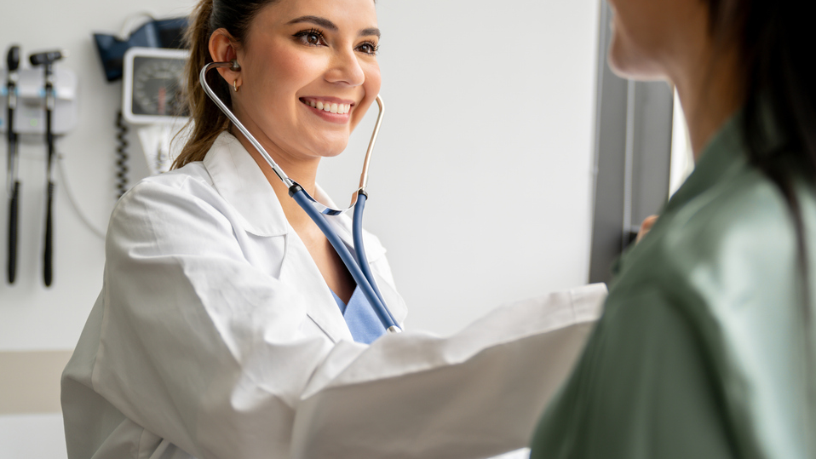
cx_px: 460
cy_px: 176
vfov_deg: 24.9
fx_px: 1039
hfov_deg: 42.8
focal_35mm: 48
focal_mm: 35
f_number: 2.8
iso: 100
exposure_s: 1/125
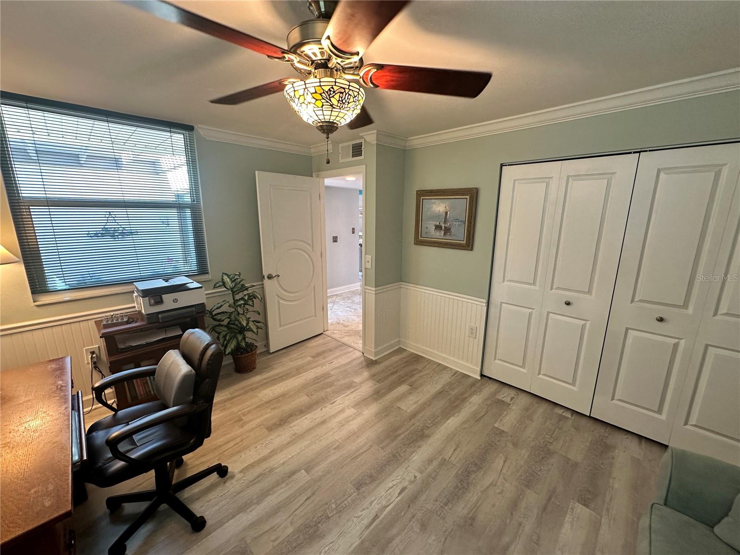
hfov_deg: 102.1
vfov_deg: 85.7
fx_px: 299
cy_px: 278
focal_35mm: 14
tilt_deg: -11.7
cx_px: 370
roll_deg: -0.6
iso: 160
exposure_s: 1/60
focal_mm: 2.22
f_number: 2.2
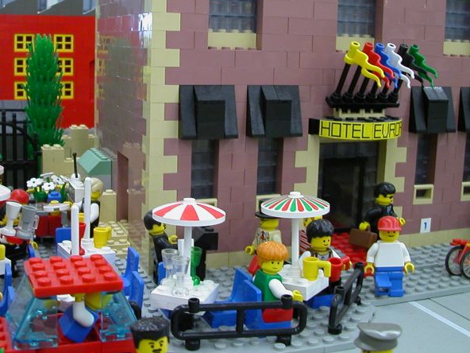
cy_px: 138
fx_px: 679
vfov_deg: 29.0
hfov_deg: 38.1
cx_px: 209
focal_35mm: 50
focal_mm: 5.6
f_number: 2.7
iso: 100
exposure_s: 1/15.8
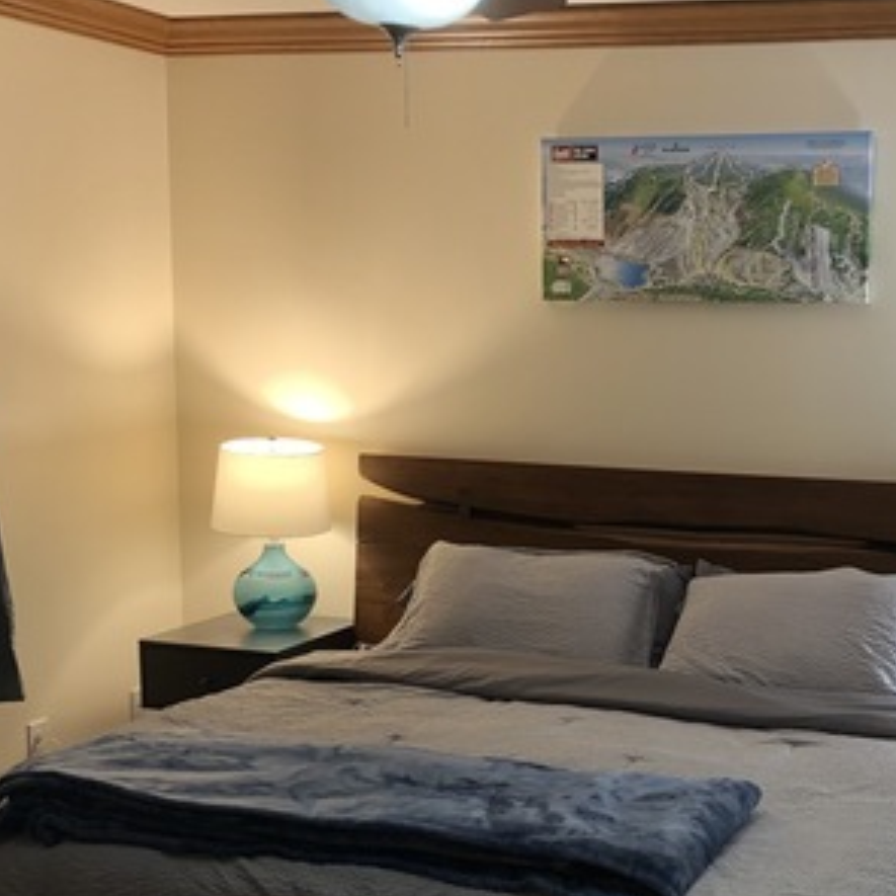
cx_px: 688
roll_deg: -1.1
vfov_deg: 30.4
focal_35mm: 56
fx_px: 1640
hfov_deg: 30.0
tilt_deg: -8.0
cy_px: 583
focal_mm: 3.99
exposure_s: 1/60
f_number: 1.8
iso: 100
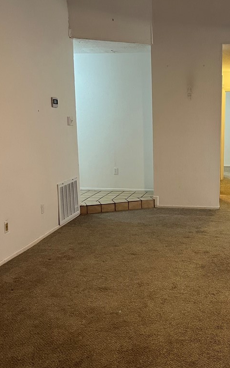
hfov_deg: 33.5
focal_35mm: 37
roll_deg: +1.0
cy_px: 191
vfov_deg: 52.7
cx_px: 183
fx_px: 371
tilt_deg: -10.5
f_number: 1.6
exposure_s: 1/60
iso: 250
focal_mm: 5.1
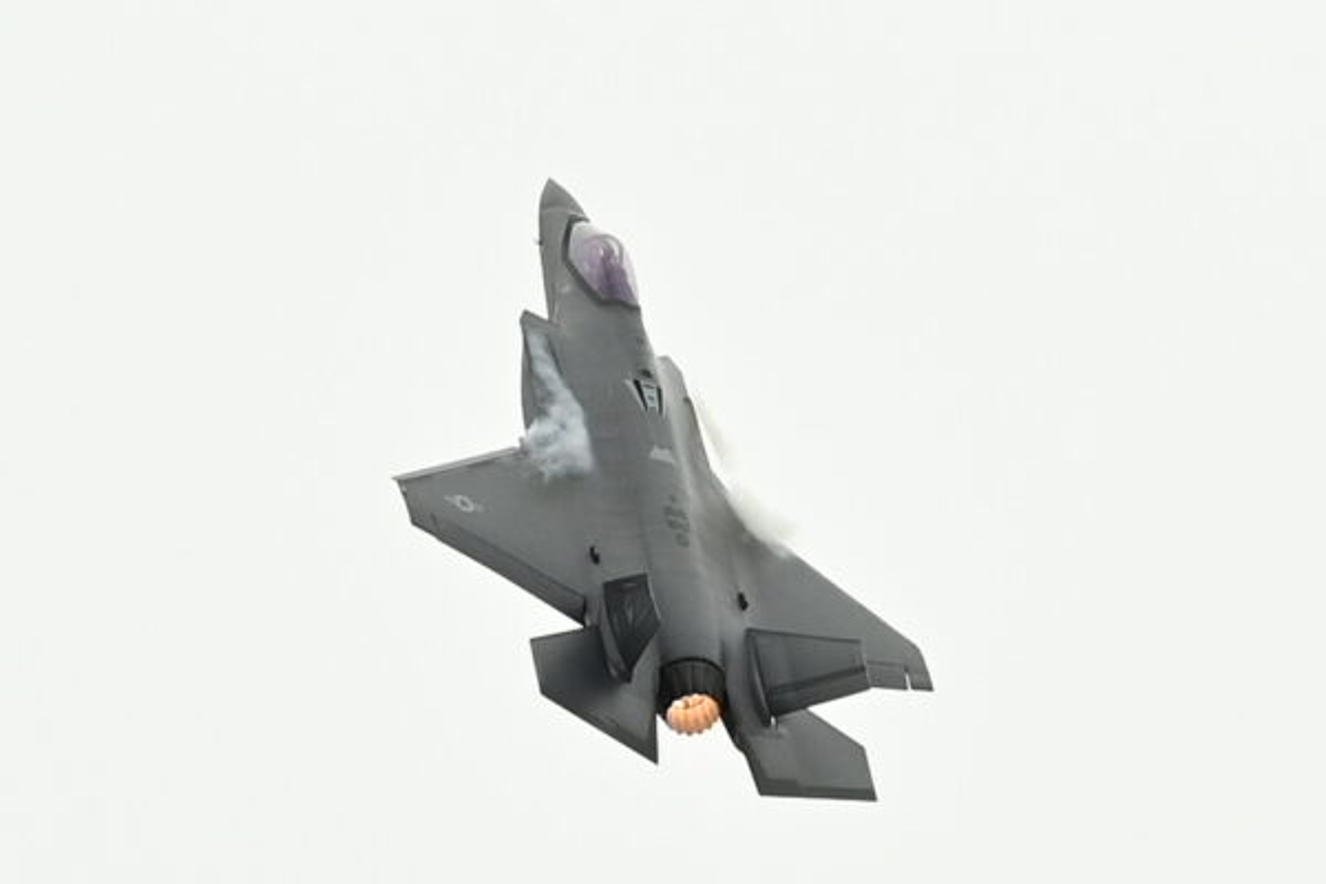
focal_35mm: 300
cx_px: 663
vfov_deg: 4.6
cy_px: 442
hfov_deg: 6.9
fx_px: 11049
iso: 250
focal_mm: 200
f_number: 4.5
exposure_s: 1/2000
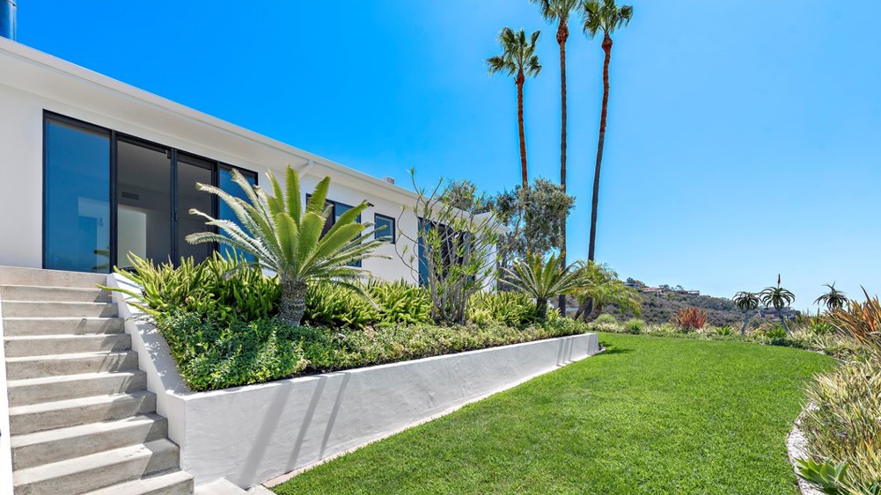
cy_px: 292
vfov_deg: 69.9
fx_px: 350
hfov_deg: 103.0
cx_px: 444
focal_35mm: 15
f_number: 7.1
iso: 160
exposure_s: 1/4000
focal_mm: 14
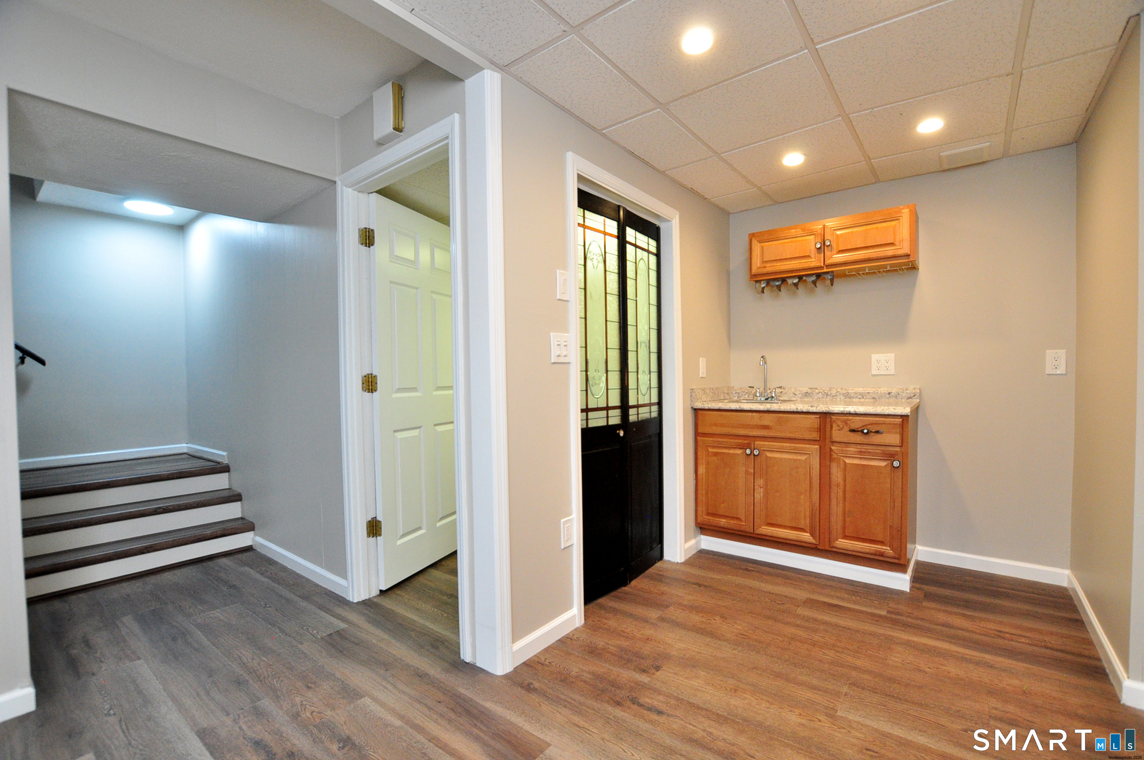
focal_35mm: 15
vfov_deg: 77.2
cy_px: 380
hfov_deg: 100.5
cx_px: 572
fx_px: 476
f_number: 5
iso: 1250
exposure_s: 1/80
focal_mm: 10
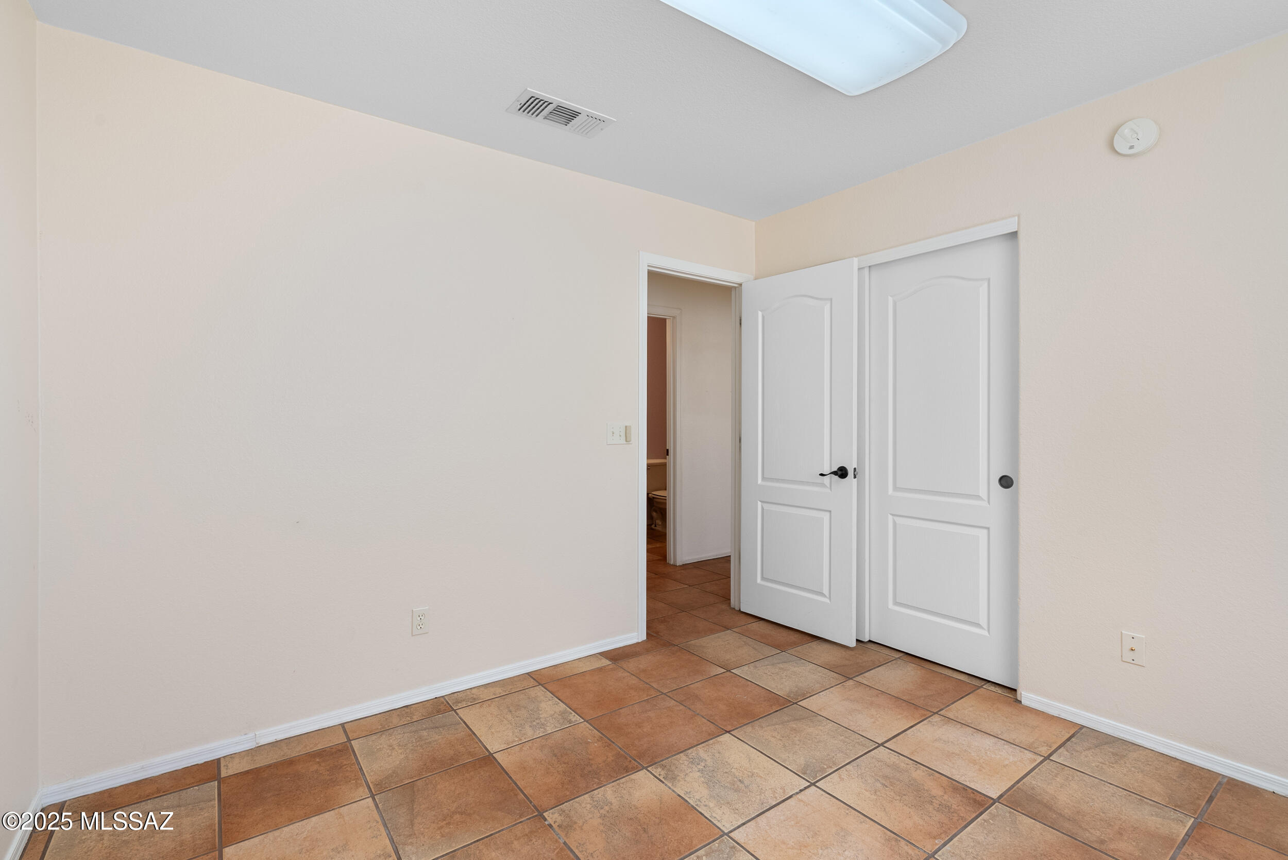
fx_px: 573
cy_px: 430
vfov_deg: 73.8
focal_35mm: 16
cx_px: 644
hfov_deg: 96.7
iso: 400
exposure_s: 1/2
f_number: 8
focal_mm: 16
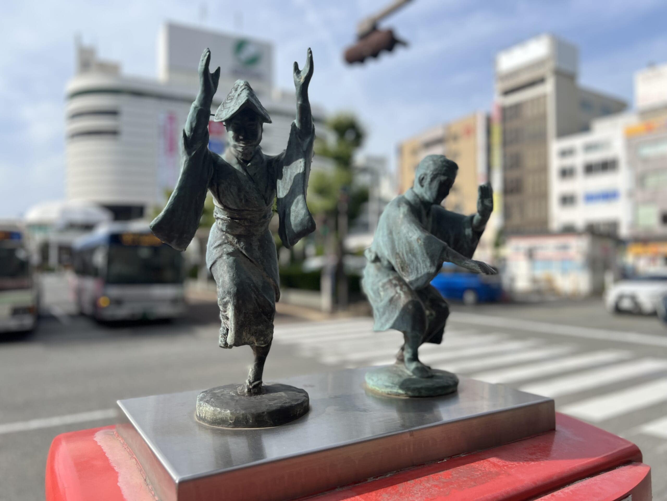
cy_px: 250
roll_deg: +0.6
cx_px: 334
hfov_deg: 67.3
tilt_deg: +1.0
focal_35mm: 26
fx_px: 501
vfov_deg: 53.1
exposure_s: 1/3460
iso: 50
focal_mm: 5.7
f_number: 1.5
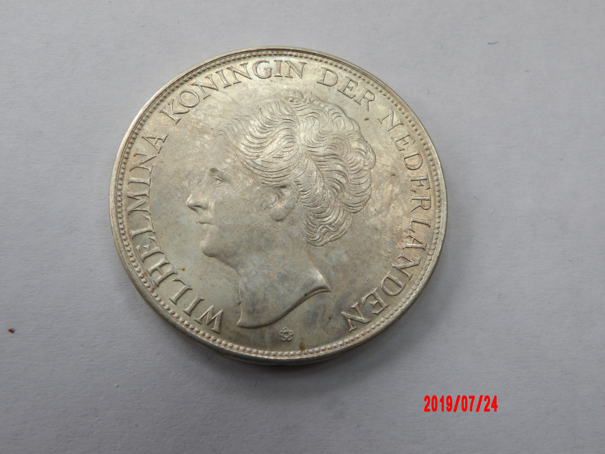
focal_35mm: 34
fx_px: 594
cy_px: 227
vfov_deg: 41.8
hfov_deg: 54.0
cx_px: 302
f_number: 4.5
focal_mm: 6.2
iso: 100
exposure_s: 1/42
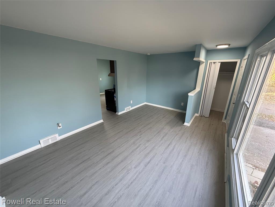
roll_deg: -0.6
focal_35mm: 14
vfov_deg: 85.7
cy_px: 104
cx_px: 138
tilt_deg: -16.6
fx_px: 111
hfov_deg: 102.1
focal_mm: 2.22
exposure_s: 1/99
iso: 200
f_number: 2.2
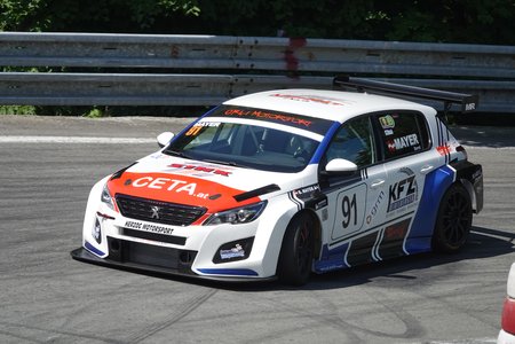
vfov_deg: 4.3
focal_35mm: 320
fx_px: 4577
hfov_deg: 6.4
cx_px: 258
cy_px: 172
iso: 100
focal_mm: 117.29
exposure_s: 1/800
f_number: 4.5
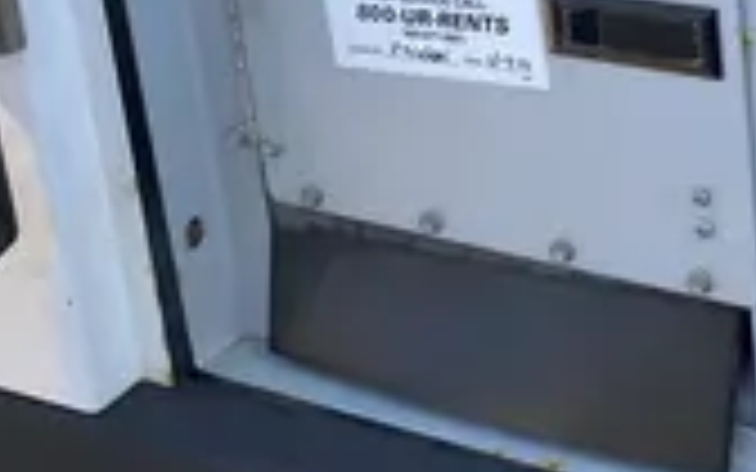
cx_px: 922
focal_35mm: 90
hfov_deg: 21.3
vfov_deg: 13.5
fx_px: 1854
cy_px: -285
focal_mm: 4.25
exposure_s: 1/519
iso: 32
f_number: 1.8
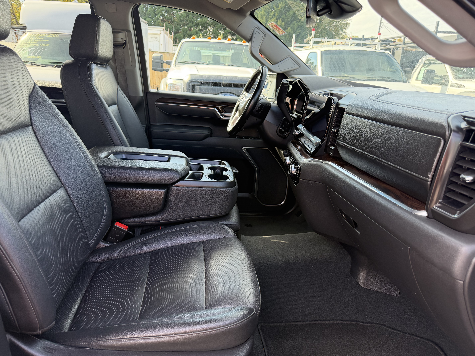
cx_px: 238
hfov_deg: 71.6
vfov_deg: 56.8
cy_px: 178
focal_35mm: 24
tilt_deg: -19.1
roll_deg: -1.4
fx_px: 329
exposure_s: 1/202
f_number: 1.78
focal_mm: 6.76
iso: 125
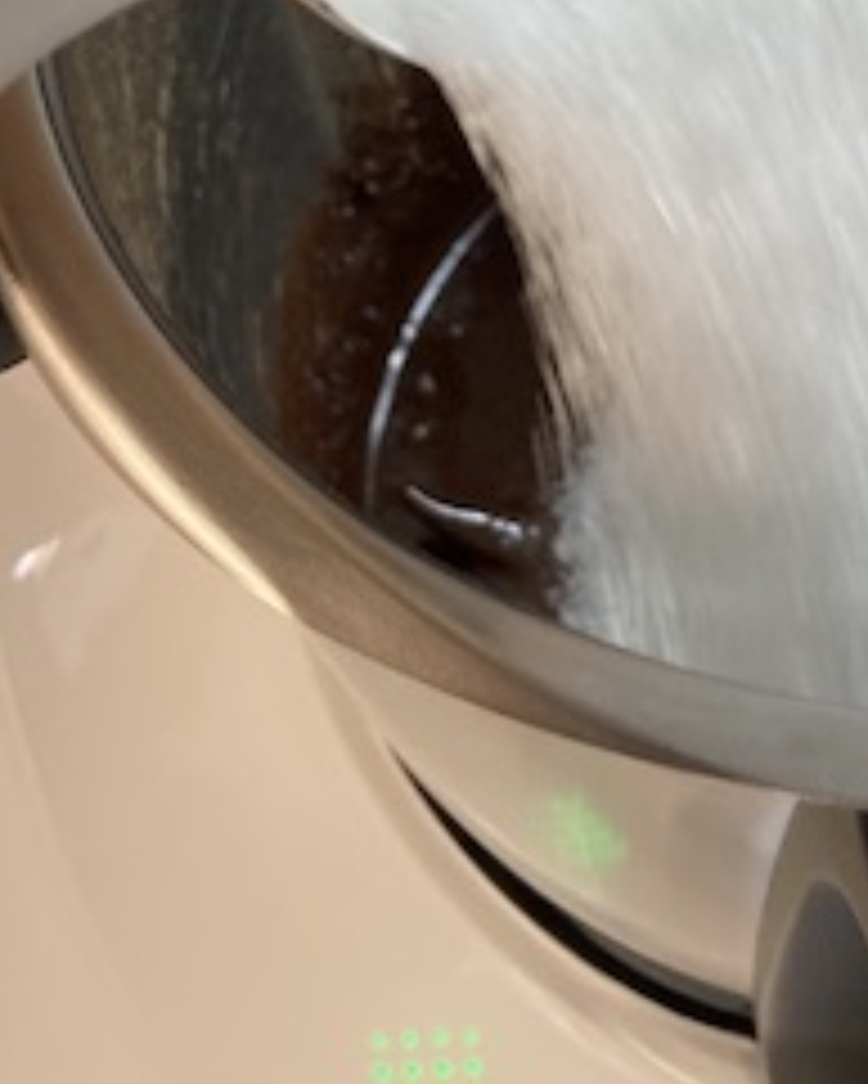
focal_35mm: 68
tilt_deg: -54.4
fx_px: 2182
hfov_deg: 21.9
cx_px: 805
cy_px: 94
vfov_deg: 26.9
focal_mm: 3.99
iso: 80
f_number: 1.8
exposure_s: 1/50
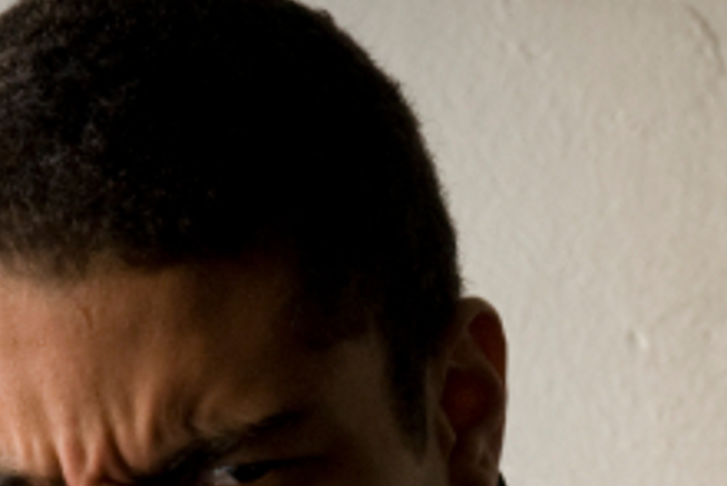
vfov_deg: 5.0
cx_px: 342
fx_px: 5375
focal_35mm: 266
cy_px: 1273
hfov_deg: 7.7
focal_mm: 46
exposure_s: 1/50
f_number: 5
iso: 400
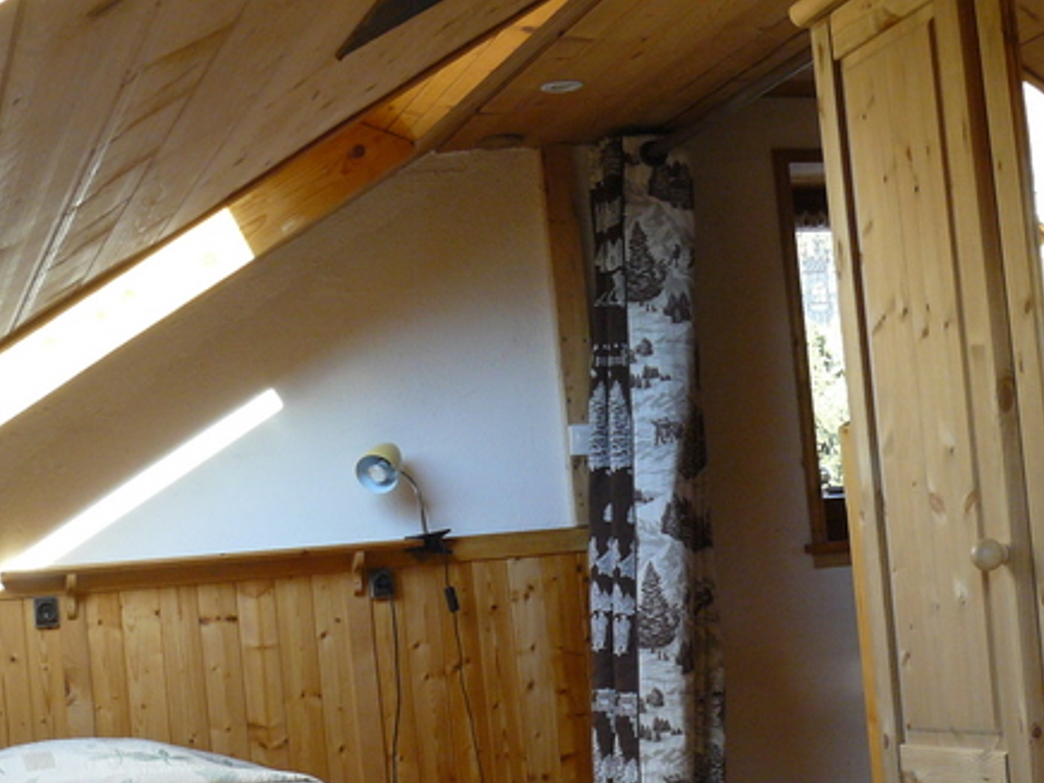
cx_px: 565
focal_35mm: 66
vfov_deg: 22.2
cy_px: 488
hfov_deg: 29.4
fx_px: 1991
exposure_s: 1/30
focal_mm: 6
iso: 160
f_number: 5
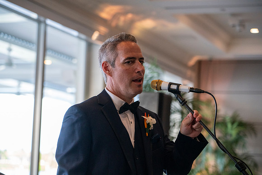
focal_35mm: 105
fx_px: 764
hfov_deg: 19.5
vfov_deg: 13.0
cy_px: 88
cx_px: 131
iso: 4000
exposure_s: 1/200
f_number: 4
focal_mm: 105
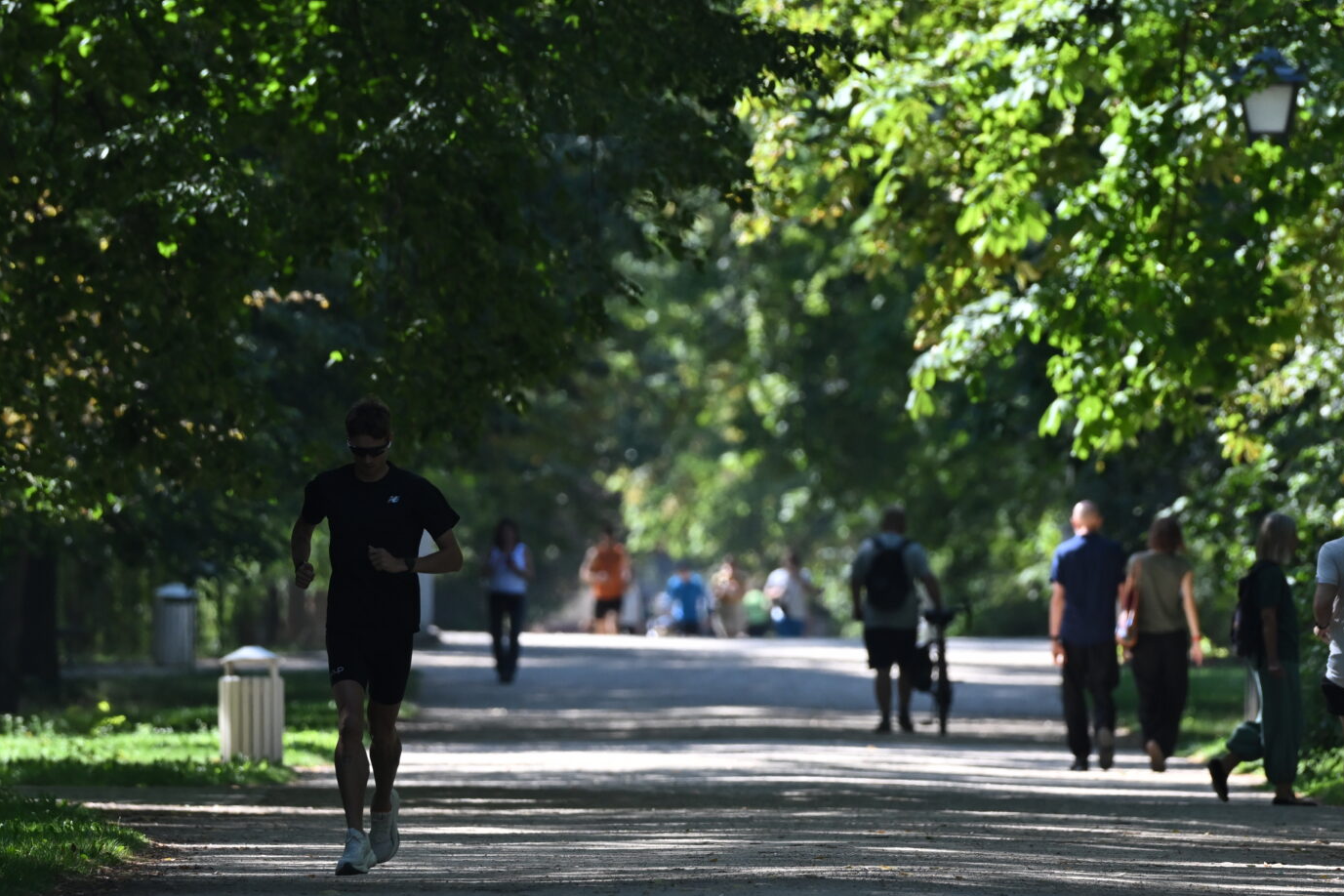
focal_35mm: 874
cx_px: 546
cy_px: 653
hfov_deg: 2.4
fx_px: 32627
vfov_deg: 1.6
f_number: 6.3
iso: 640
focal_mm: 470
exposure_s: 1/500
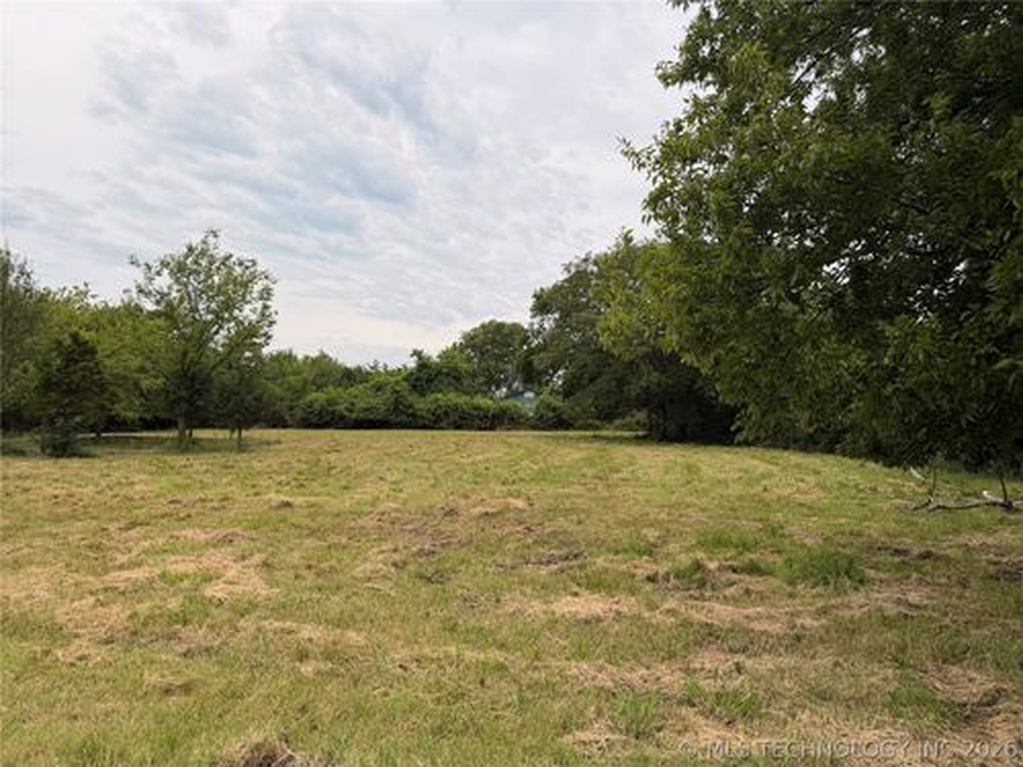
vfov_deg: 56.8
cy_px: 384
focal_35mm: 24
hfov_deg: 71.6
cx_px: 512
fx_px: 709
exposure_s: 1/7353
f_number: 1.78
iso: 80
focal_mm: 6.76
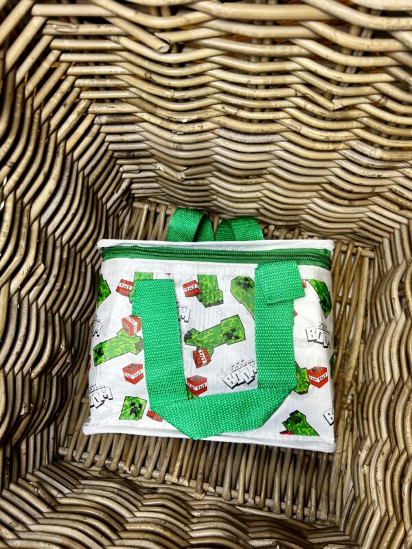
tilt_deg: -79.2
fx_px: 413
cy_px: 274
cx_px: 206
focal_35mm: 26
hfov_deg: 53.1
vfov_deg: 67.3
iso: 32
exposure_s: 1/121
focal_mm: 5.7
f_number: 1.5
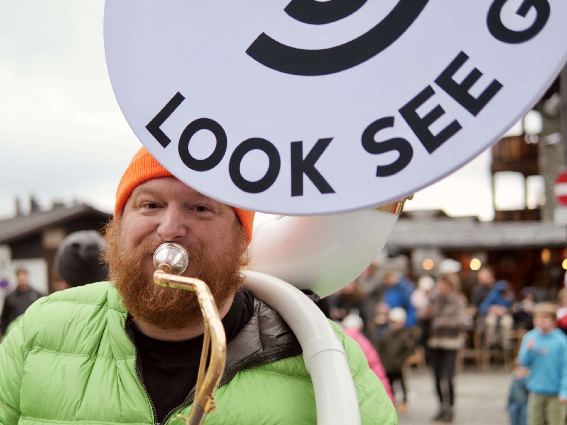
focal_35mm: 50
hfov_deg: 38.2
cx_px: 284
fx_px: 819
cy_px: 212
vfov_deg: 29.1
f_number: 1.4
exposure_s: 1/160
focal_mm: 25
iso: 200
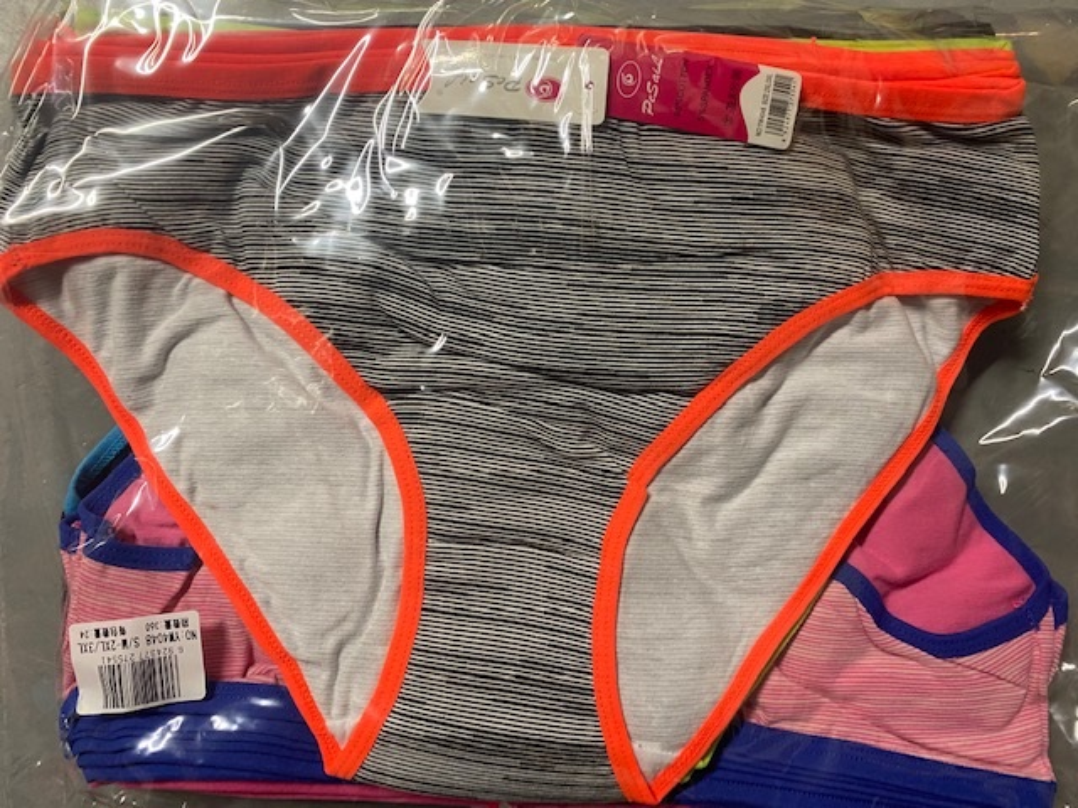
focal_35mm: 26
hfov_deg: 67.3
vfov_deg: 53.1
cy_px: 404
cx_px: 539
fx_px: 810
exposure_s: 1/50
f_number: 1.8
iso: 200
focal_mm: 4.25
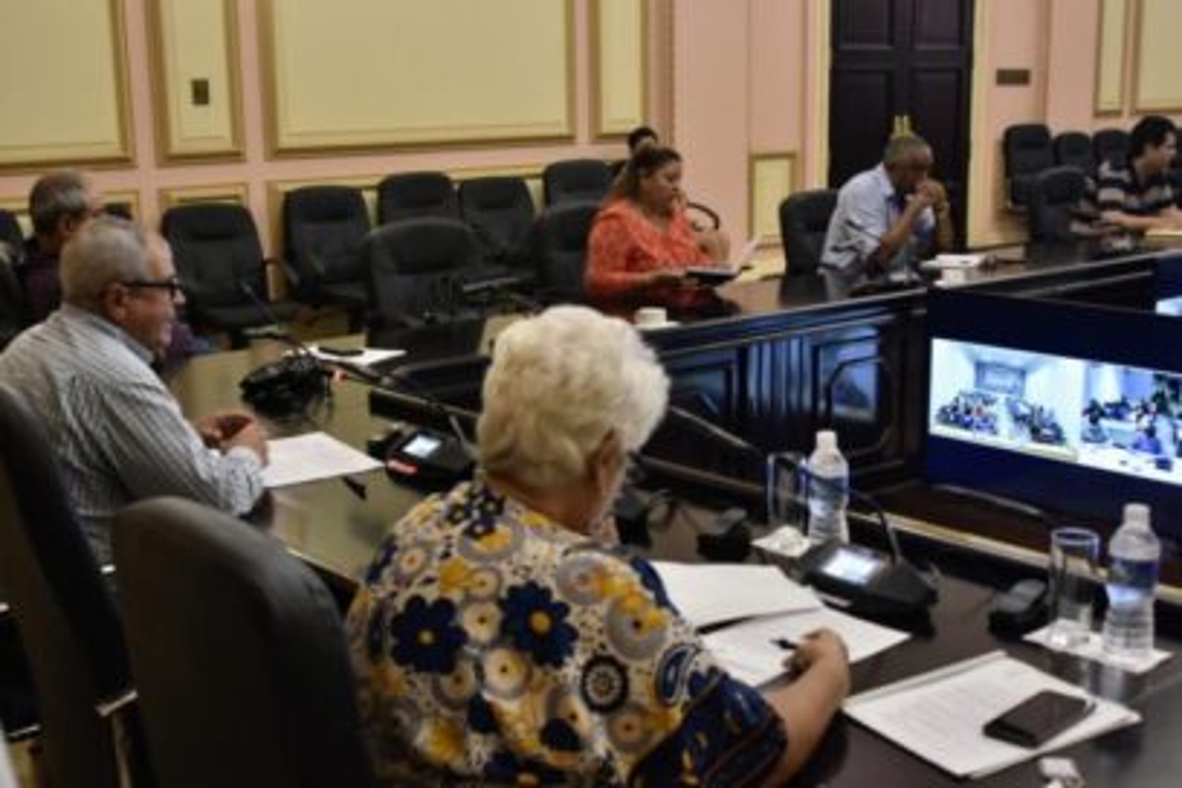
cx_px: 591
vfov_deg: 31.9
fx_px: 1379
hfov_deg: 46.4
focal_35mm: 42
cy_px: 394
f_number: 3.5
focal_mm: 28
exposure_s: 1/30
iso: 640
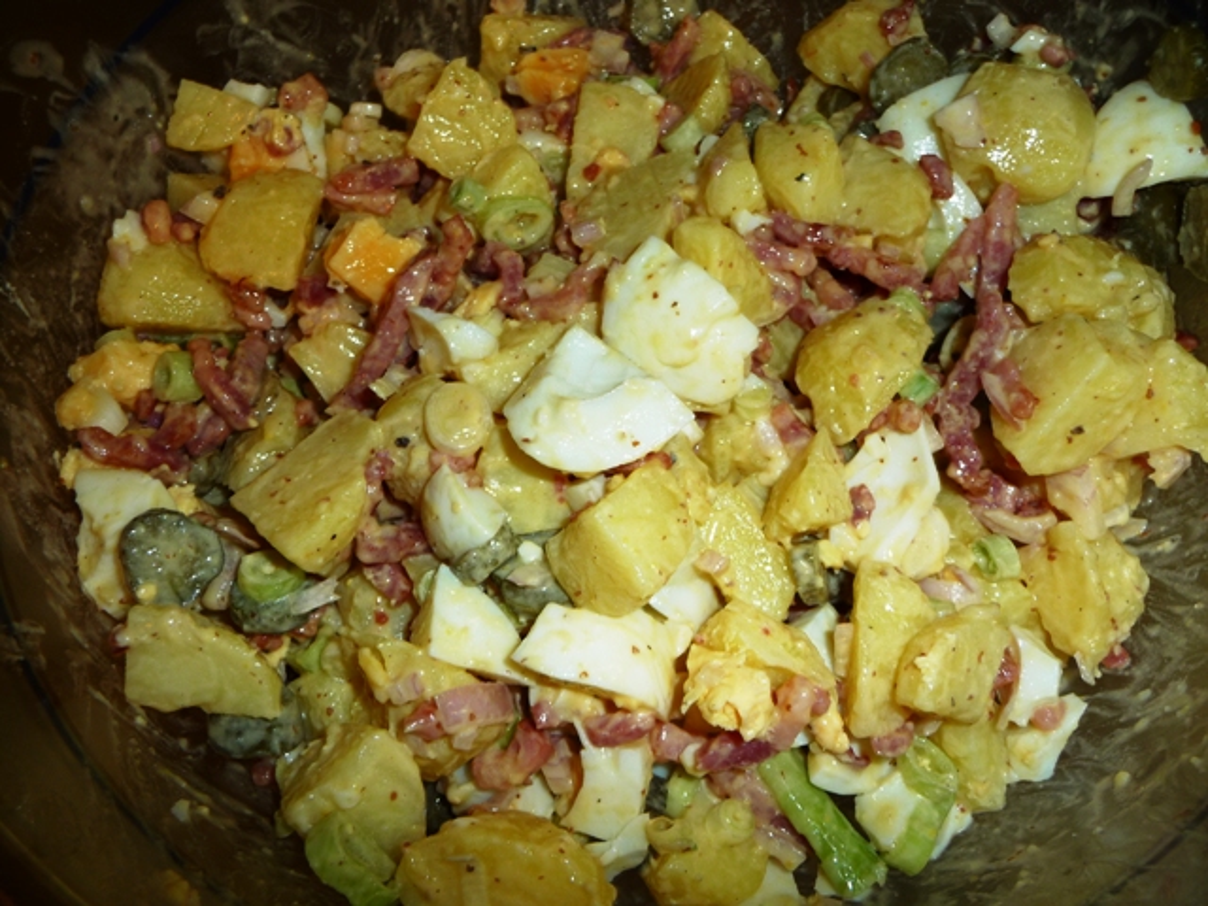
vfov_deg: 49.7
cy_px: 453
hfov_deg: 63.4
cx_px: 604
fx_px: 977
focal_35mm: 28
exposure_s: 1/30
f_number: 3.3
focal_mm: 4.7
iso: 100
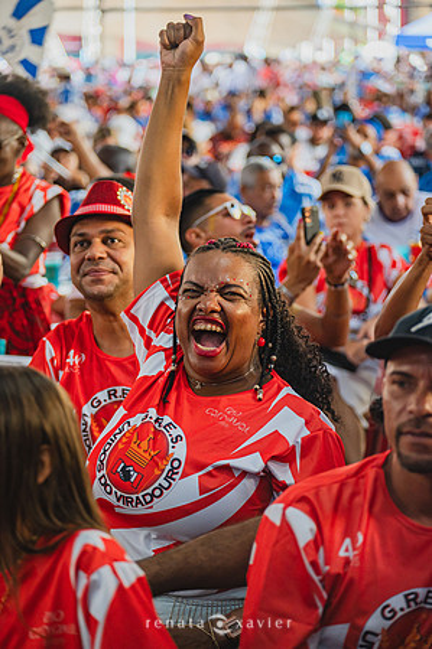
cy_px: 324
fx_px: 2435
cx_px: 216
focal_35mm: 135
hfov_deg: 10.1
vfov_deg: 15.2
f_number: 5
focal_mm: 135
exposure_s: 1/400
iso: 1600
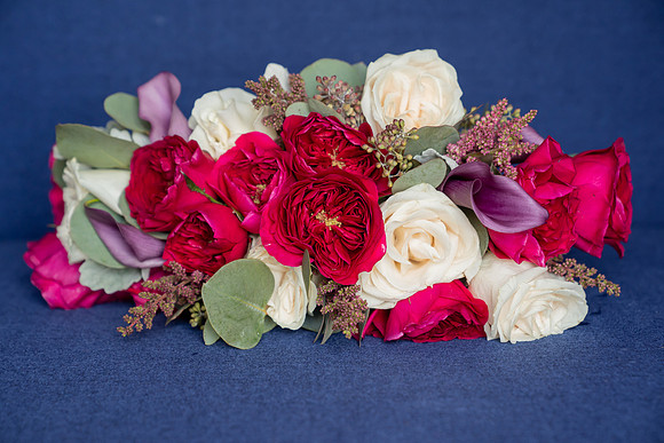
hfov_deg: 28.4
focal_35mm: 71
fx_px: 1314
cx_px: 327
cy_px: 225
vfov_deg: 19.1
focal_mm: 70
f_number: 4
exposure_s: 1/125
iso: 1250
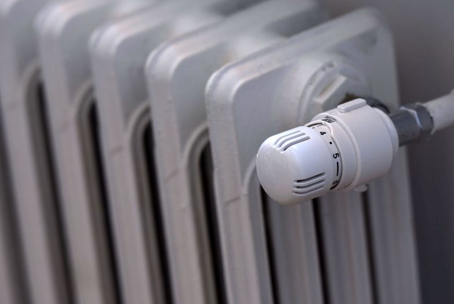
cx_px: 215
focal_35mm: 230
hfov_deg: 8.9
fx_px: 2902
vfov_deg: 6.0
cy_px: 155
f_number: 4.5
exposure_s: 1/200
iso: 640
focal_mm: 180
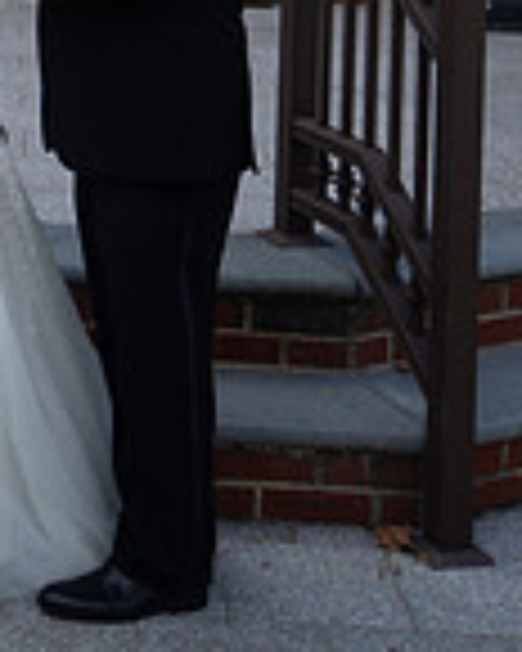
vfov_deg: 17.5
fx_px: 1970
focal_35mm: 102
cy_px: -234
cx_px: -56
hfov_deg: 14.7
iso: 400
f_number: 4
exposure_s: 1/1250
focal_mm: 35
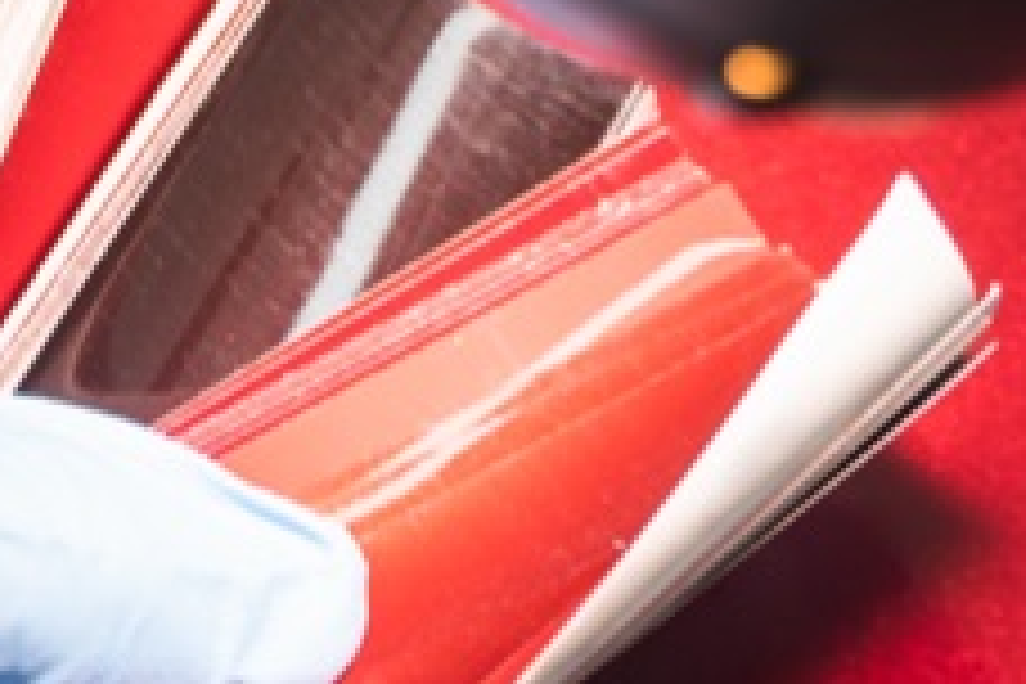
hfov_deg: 8.0
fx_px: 7210
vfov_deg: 5.4
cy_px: 639
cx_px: -405
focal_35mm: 253
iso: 100
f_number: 2.8
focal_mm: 36
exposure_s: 1/100
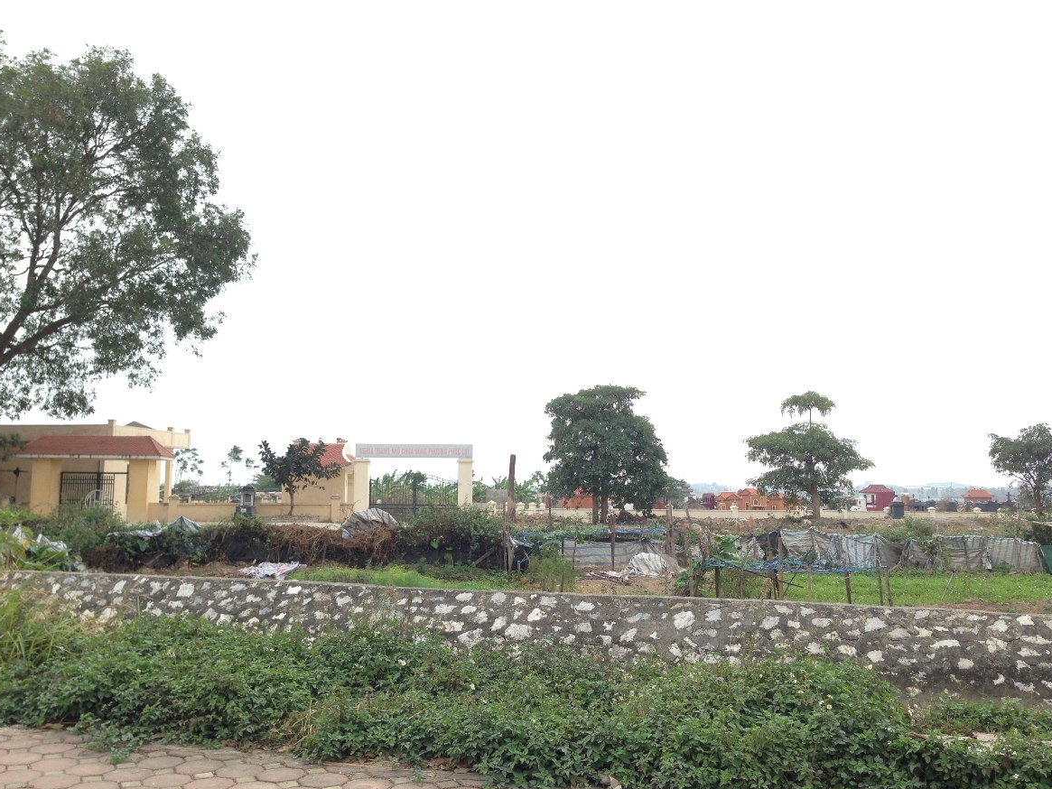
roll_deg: +1.4
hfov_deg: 54.0
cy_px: 394
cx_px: 521
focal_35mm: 34
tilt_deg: +4.6
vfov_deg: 41.8
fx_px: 1033
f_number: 2.4
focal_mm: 4.12
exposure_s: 1/152
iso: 50
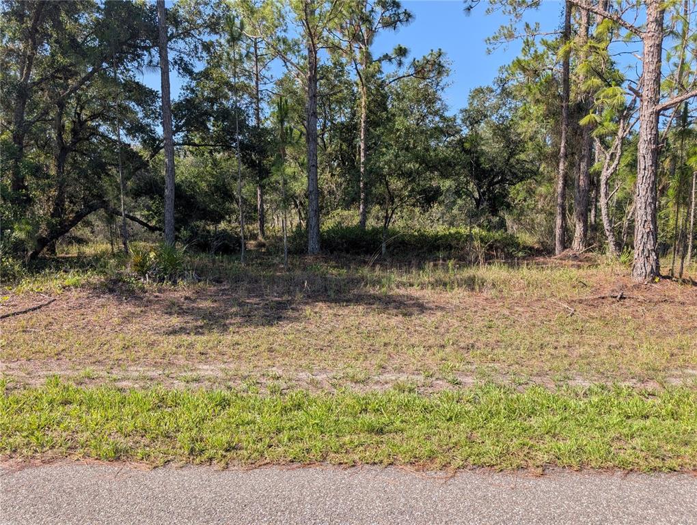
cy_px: 262
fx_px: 484
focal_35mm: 24
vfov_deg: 56.9
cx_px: 348
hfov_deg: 71.5
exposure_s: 1/638
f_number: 1.68
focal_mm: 6.9
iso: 24
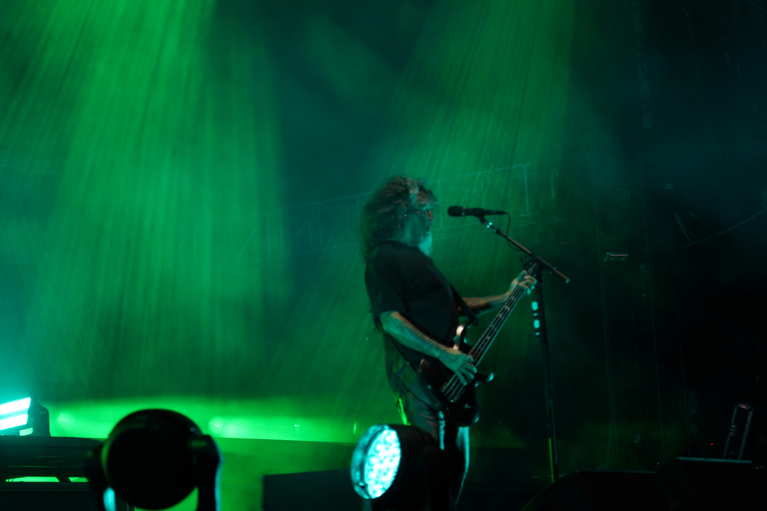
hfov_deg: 19.5
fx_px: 2237
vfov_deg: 13.0
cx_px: 384
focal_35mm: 105
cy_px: 256
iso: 500
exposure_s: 1/125
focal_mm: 105
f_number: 4
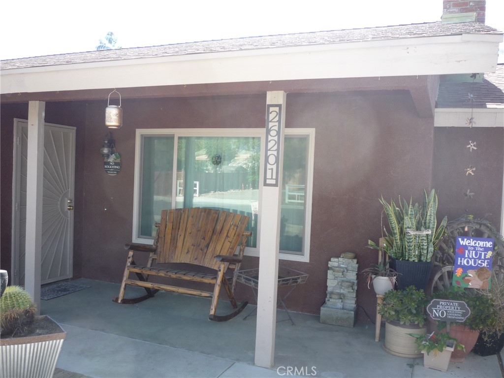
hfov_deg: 56.8
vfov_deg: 44.2
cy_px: 189
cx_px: 252
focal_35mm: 32
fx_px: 466
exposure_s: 1/160
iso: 100
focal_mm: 5.2
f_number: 3.3
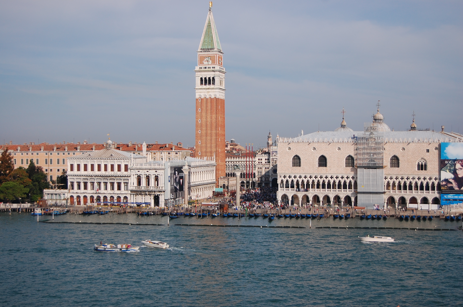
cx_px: 232
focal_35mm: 60
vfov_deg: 22.5
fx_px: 770
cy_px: 154
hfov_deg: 33.5
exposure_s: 1/1600
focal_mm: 40
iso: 200
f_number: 5
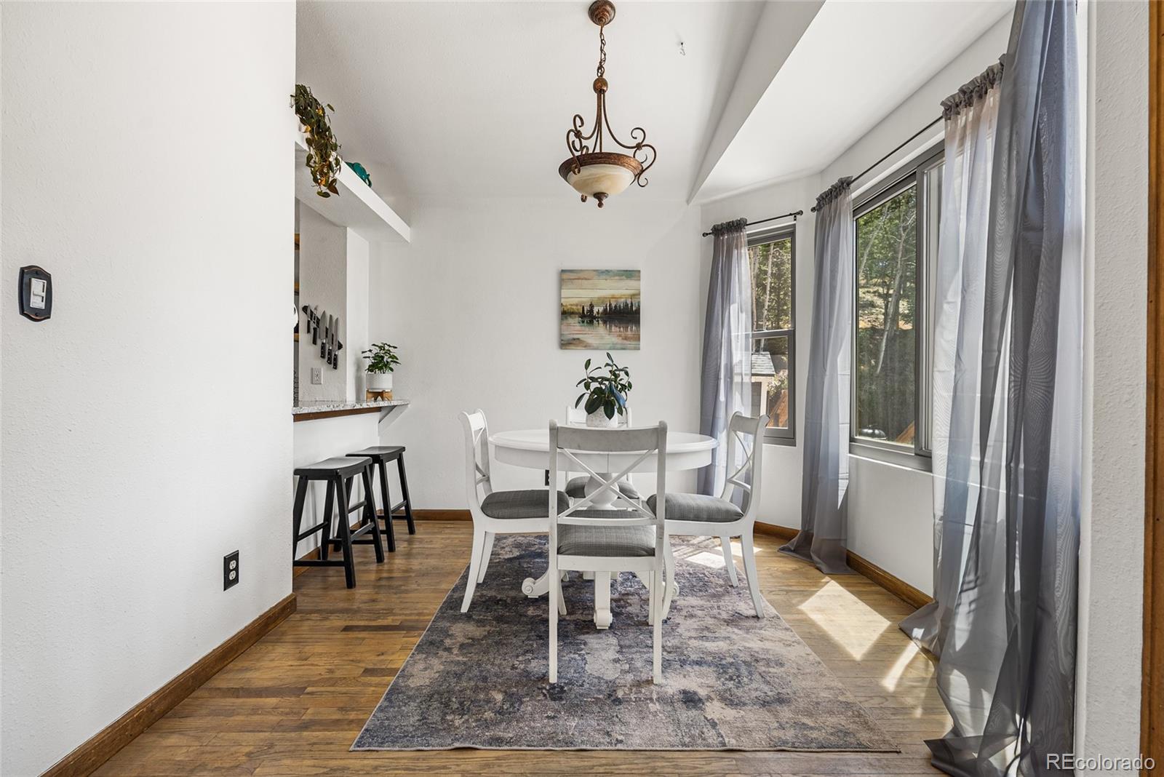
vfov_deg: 73.8
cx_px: 582
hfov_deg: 96.7
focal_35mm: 16
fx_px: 517
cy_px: 388
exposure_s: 1/2
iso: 200
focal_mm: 16
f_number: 8
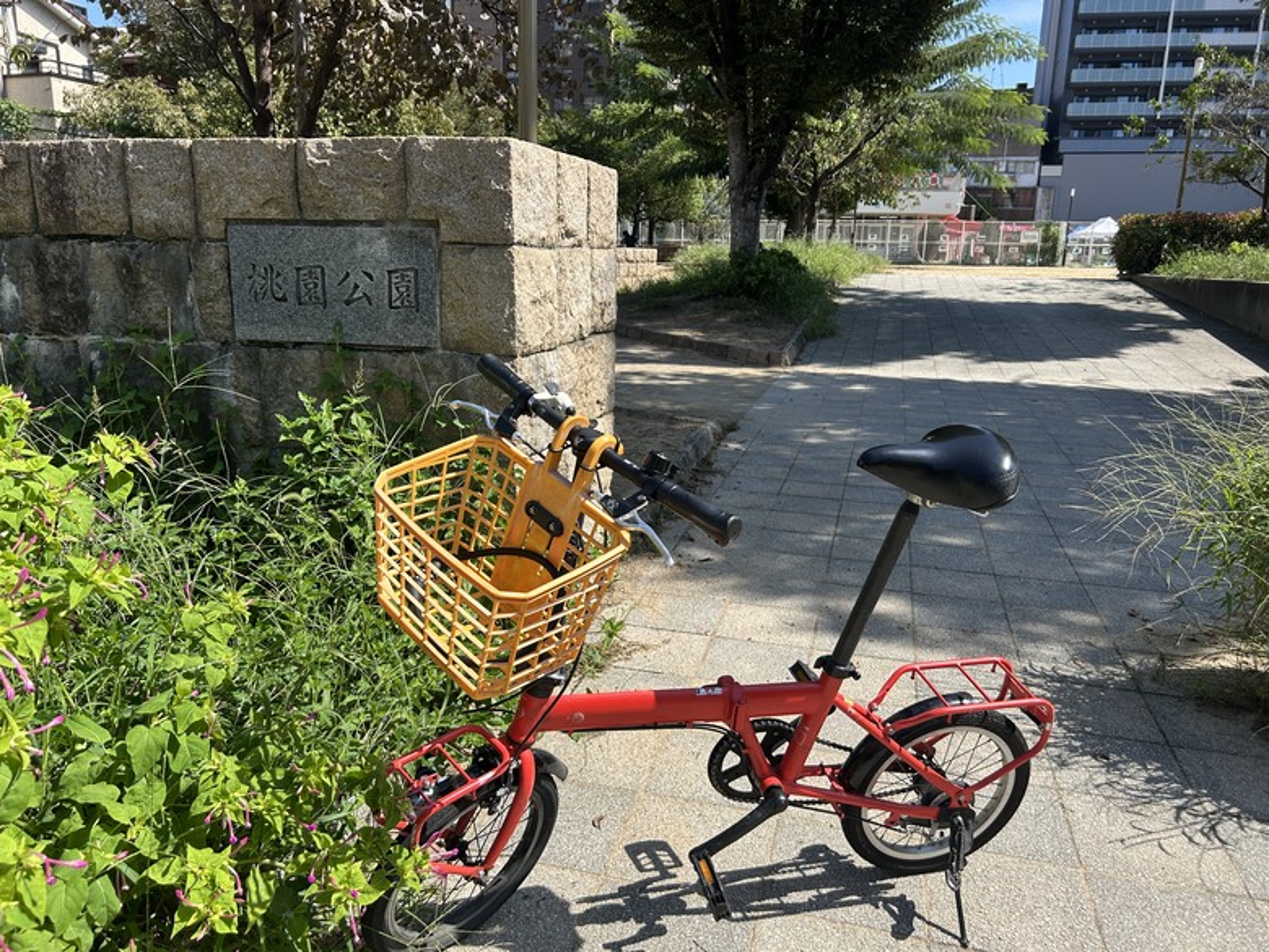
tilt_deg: -12.7
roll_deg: -0.7
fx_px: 953
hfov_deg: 67.3
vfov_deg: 53.1
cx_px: 634
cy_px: 476
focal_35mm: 26
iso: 50
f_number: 1.5
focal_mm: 5.7
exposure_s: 1/2513
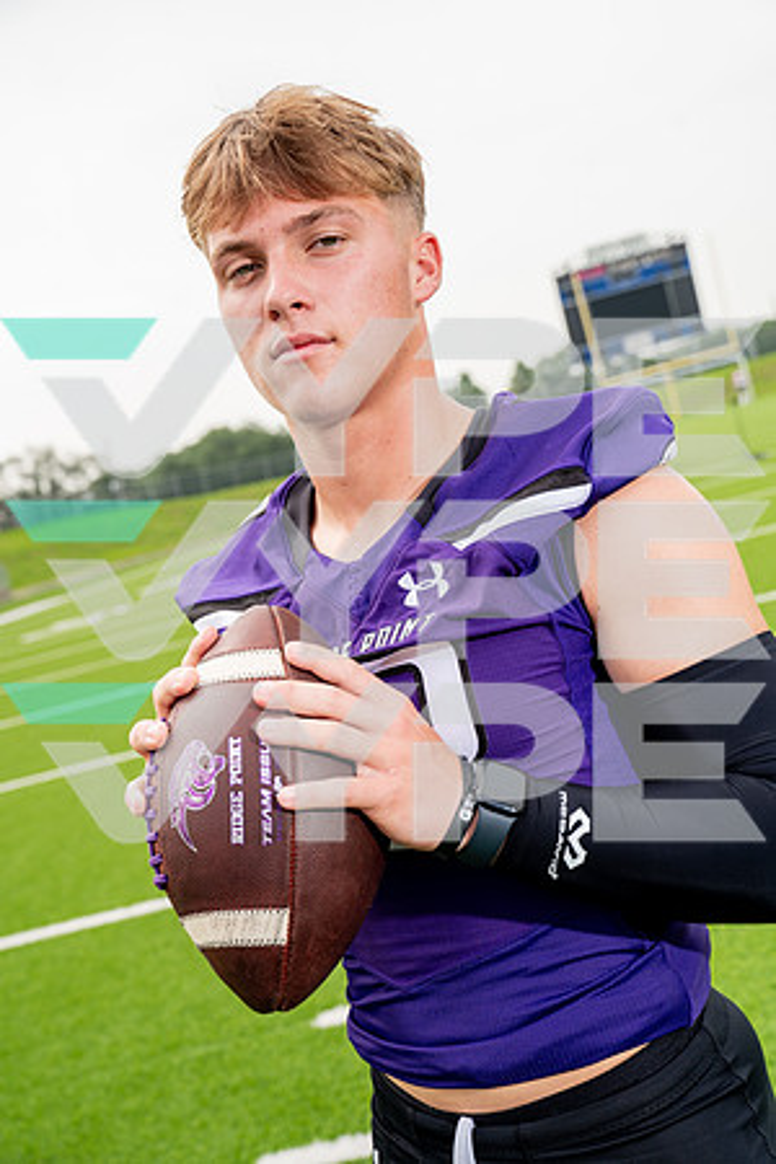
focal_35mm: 49
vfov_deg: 40.3
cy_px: 582
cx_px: 388
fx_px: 1584
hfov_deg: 27.5
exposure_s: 1/250
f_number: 5.6
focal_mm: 49
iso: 100
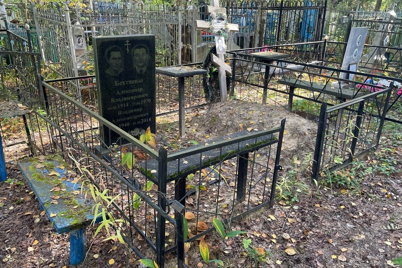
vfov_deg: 46.4
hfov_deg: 65.5
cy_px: 136
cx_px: 200
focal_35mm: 28
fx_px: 313
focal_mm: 4.2
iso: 125
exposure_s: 1/121
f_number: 1.6
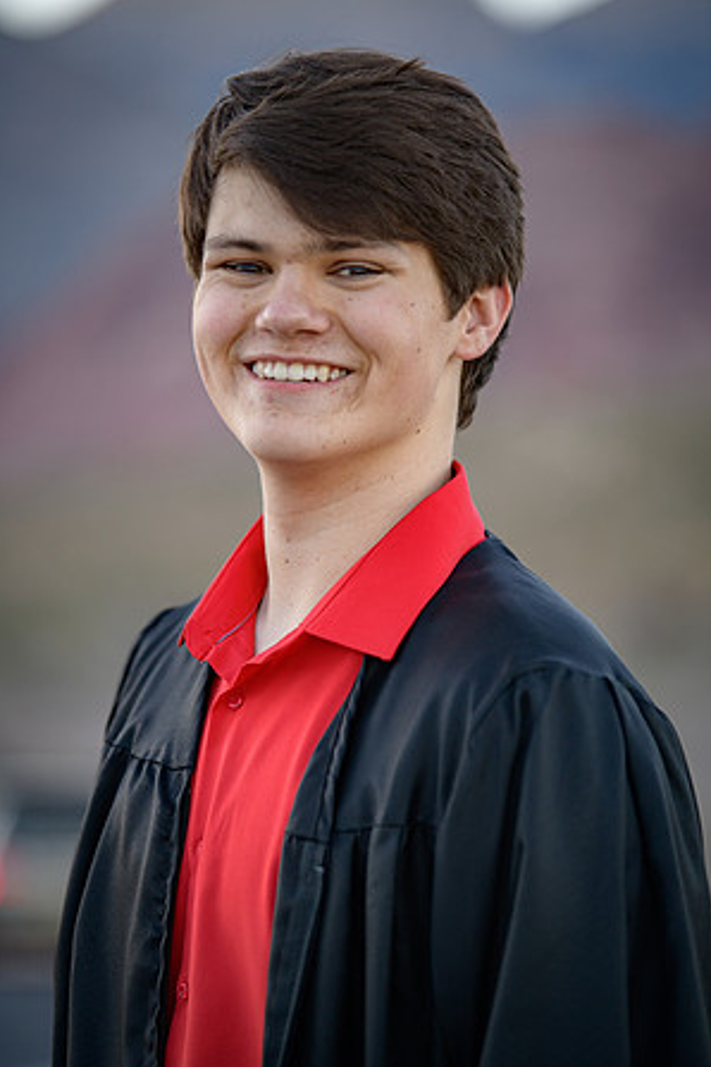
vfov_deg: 14.1
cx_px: 356
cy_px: 532
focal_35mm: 146
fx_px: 4325
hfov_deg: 9.4
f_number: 2.8
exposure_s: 1/640
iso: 250
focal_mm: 145
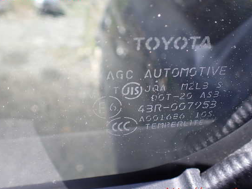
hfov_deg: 55.3
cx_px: 132
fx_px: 240
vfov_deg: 43.0
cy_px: 94
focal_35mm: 33
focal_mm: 5.4
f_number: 2.3
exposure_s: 1/160
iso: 100
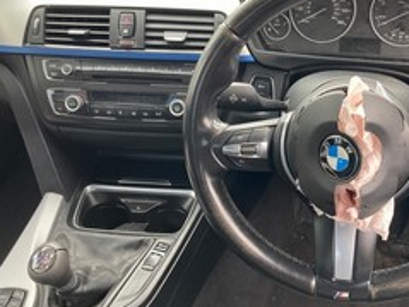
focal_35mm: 41
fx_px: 484
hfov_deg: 45.1
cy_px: 123
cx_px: 272
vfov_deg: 35.0
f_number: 1.8
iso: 80
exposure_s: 1/116
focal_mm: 3.99
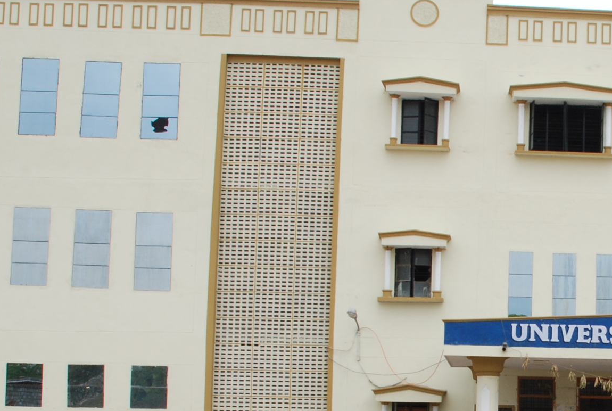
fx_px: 1158
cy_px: 352
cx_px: 573
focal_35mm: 68
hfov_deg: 28.3
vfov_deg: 19.8
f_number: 16
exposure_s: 1/60
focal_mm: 18
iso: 200
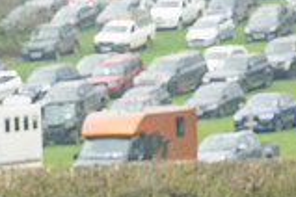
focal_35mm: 511
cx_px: 480
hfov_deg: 4.0
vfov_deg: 2.7
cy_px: 319
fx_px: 4201
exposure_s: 1/1250
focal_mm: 70
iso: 400
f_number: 4
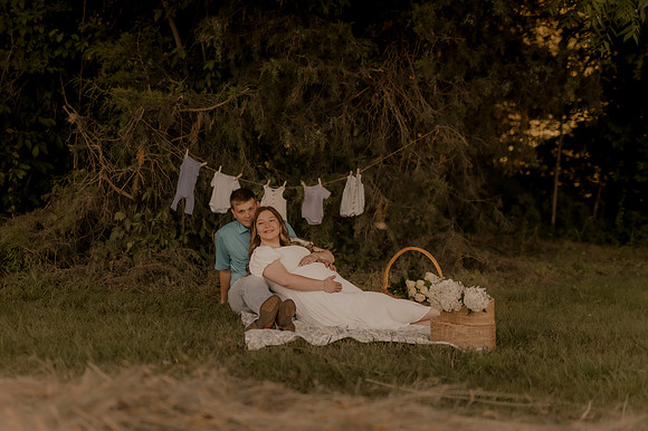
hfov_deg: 37.1
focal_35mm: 54
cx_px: 309
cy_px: 217
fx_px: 965
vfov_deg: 25.2
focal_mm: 50
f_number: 1.4
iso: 200
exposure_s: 1/1000
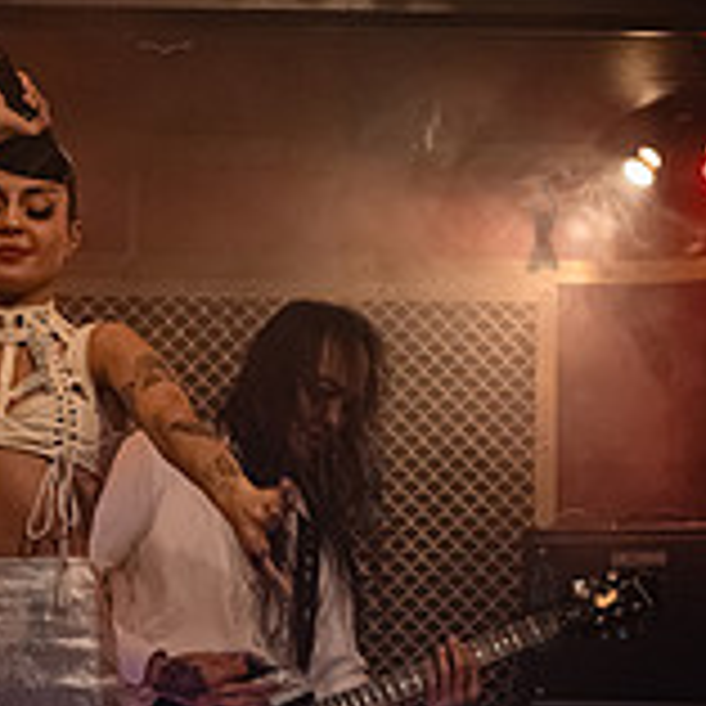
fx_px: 1961
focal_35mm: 85
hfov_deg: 19.9
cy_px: 607
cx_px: 36
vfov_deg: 20.1
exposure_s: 1/250
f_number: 3.2
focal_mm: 35
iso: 12800
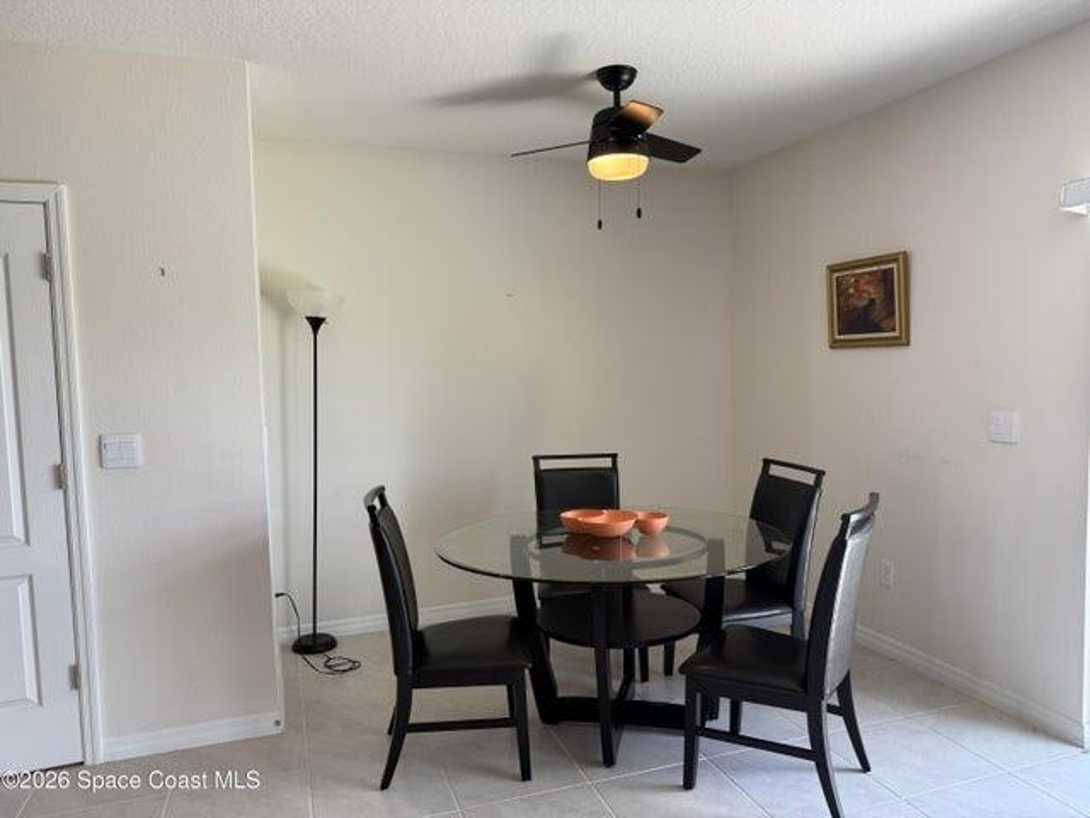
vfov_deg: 56.8
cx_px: 545
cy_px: 409
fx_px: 756
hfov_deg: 71.6
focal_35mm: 24
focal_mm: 6.76
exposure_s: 1/120
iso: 100
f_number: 1.78
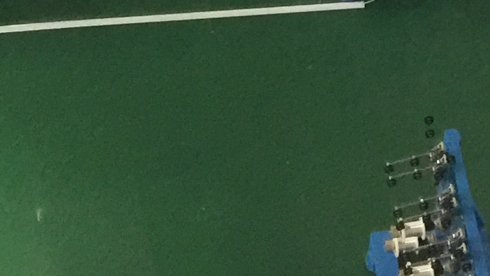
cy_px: -549
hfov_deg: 14.5
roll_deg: -6.2
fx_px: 1910
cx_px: 419
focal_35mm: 147
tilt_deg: -36.5
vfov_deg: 7.3
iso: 125
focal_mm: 4.15
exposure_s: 1/8
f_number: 2.2
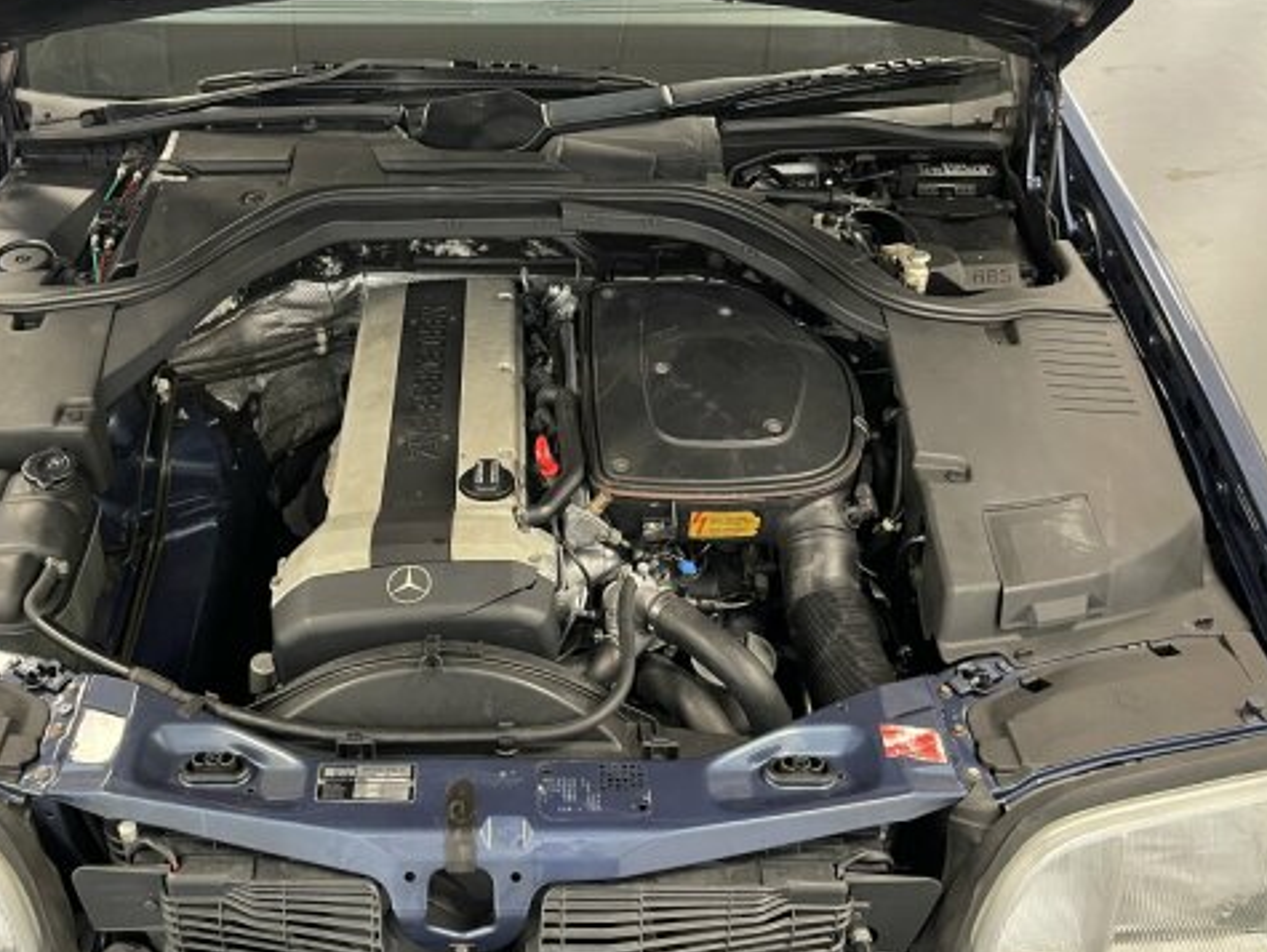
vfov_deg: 40.6
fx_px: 1282
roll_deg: +0.7
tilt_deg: -39.6
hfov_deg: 52.1
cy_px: 555
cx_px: 488
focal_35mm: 35
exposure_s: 1/60
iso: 500
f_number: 1.6
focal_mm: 5.1
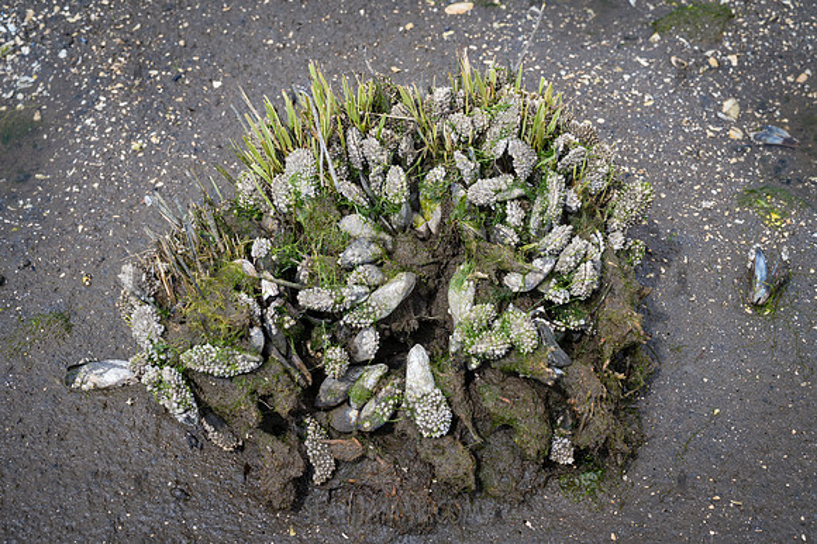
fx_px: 1338
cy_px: 272
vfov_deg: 23.0
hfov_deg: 34.0
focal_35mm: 59
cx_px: 408
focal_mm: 59
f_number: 4.5
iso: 50
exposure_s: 1/200
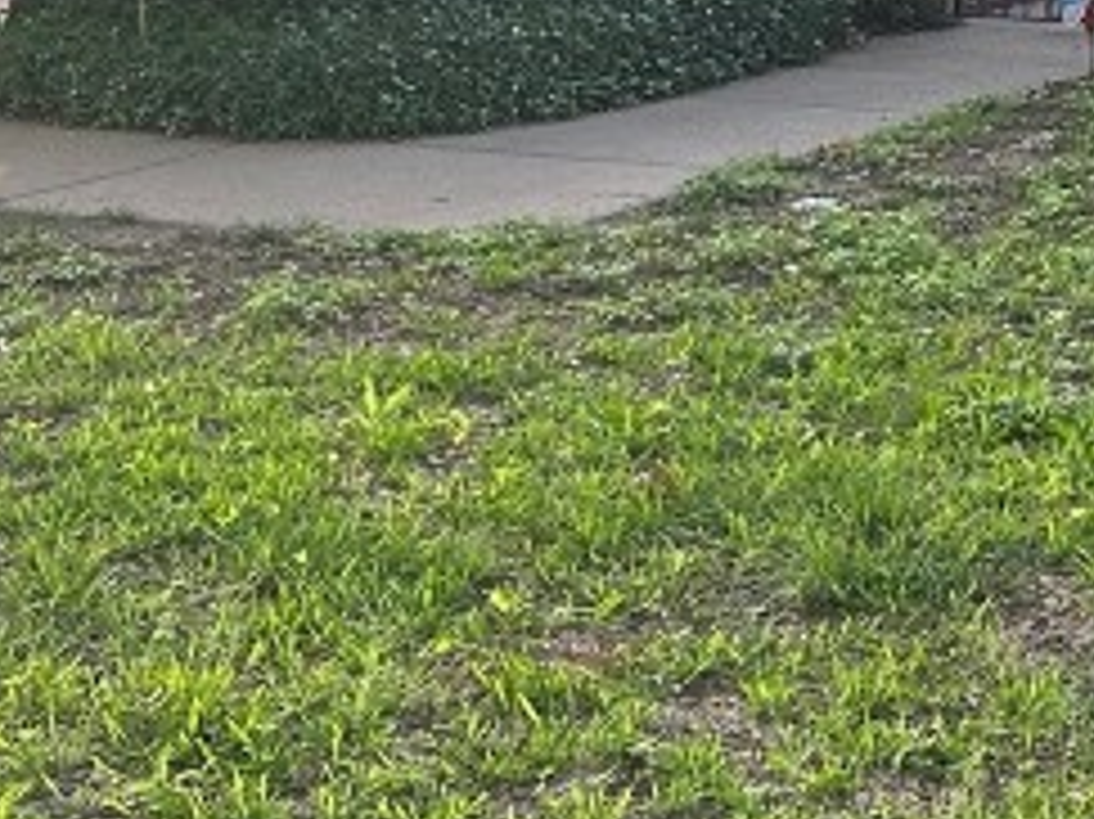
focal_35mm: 101
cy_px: -22
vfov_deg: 14.4
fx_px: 3190
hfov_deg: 18.1
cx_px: 1432
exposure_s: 1/121
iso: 100
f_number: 1.78
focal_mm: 6.86
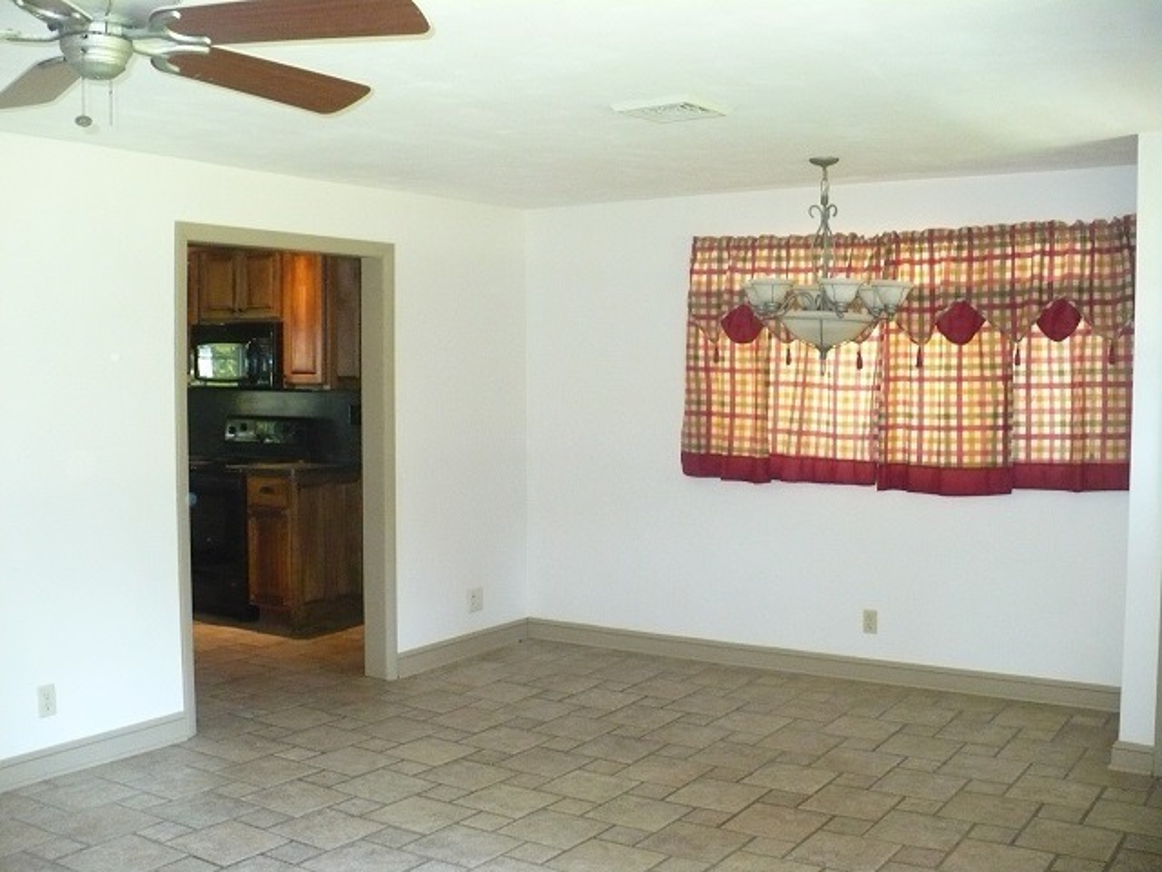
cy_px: 436
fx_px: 1242
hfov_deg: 50.1
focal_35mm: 37
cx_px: 581
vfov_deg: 38.7
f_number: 2.8
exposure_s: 1/30
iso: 500
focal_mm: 6.1
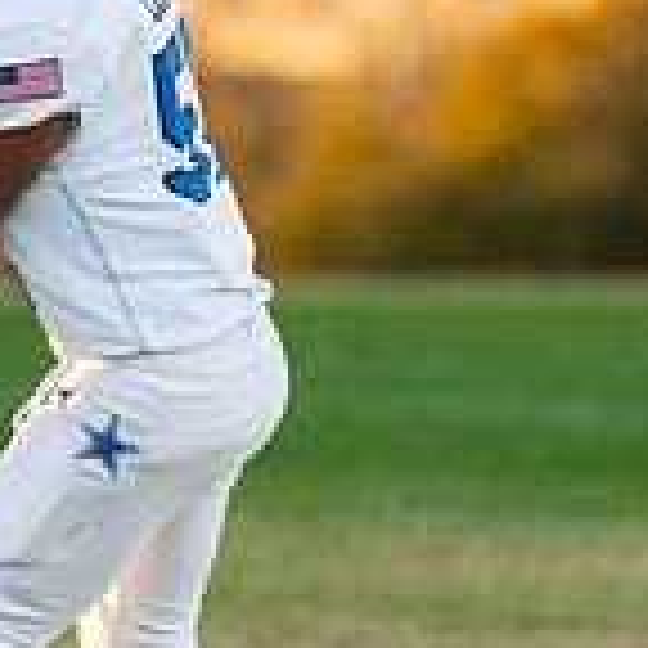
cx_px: -165
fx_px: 20035
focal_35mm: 946
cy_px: 195
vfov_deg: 1.9
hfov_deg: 1.9
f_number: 2.8
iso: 1000
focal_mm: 200
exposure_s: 1/1600
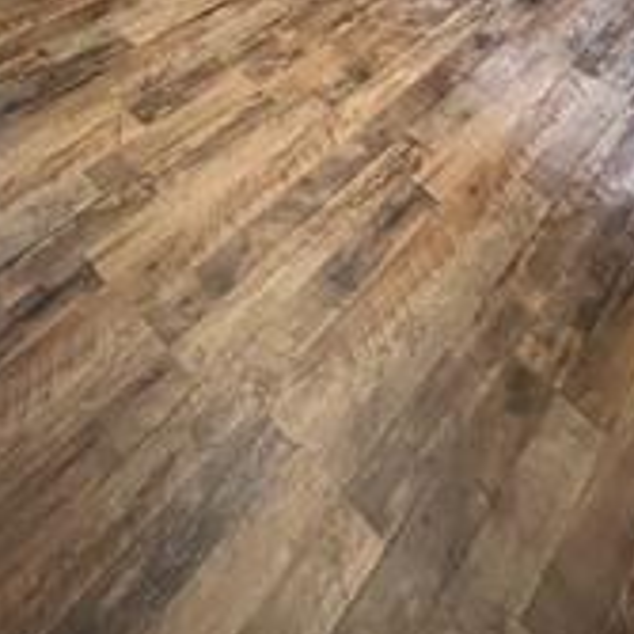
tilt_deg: -16.5
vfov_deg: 32.2
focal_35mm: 33
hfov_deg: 49.7
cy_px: -251
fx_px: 684
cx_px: 336
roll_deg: -2.9
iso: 1000
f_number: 1.8
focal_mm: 1.57
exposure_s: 1/41
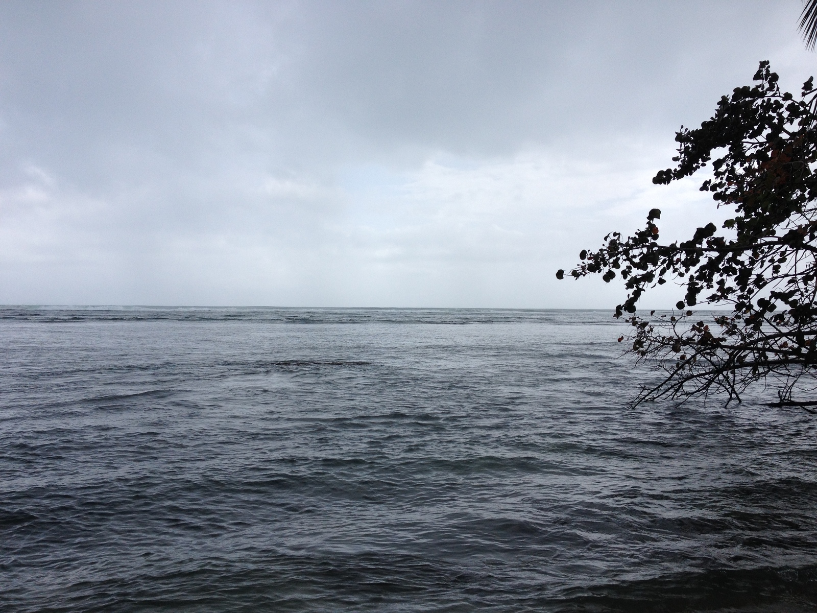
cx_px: 408
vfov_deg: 40.7
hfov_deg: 52.6
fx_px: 826
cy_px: 306
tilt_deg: -3.7
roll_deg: -0.2
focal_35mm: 35
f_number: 2.4
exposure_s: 1/1381
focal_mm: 4.28
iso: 50
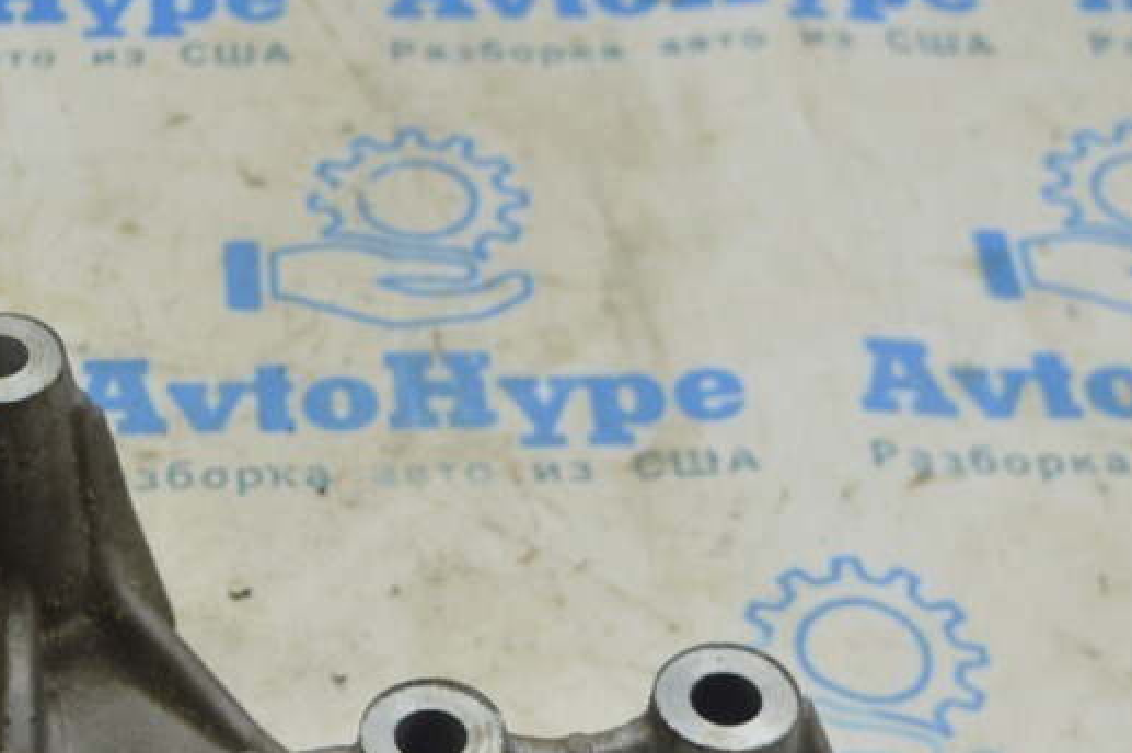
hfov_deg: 20.0
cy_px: 682
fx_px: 3174
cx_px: 219
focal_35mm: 101
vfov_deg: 13.4
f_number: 5.6
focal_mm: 34
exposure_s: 1/40
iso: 400
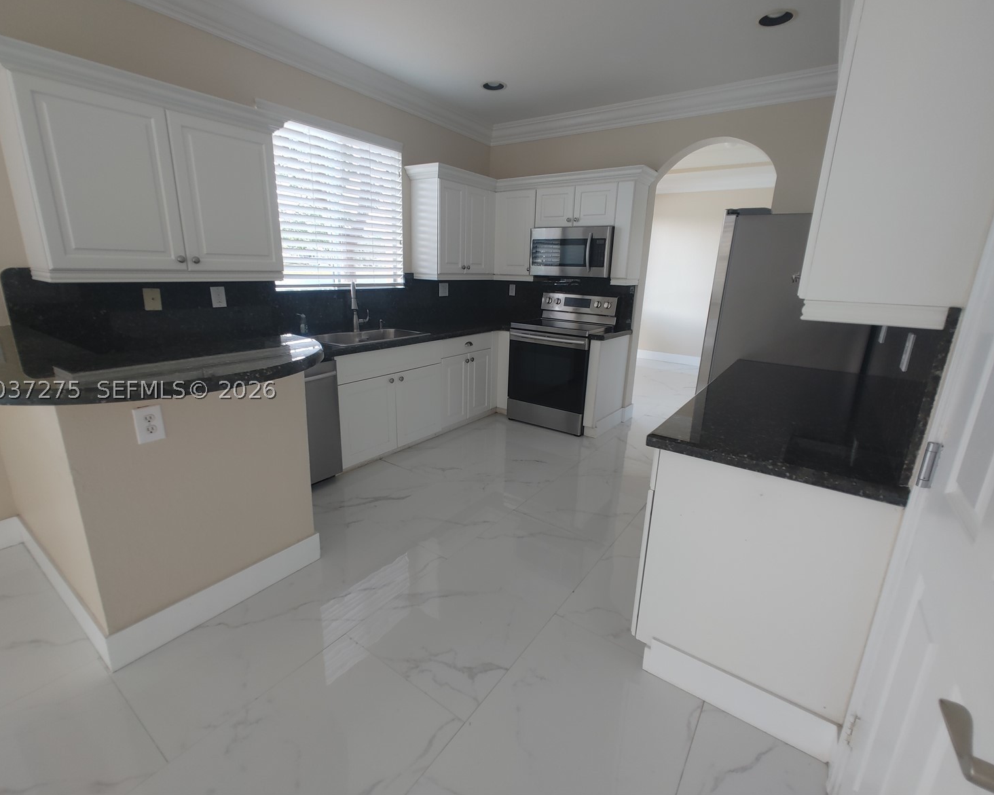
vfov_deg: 80.4
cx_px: 484
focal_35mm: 16
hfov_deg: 93.1
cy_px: 390
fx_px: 471
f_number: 1.9
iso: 50
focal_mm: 1.78
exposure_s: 1/40
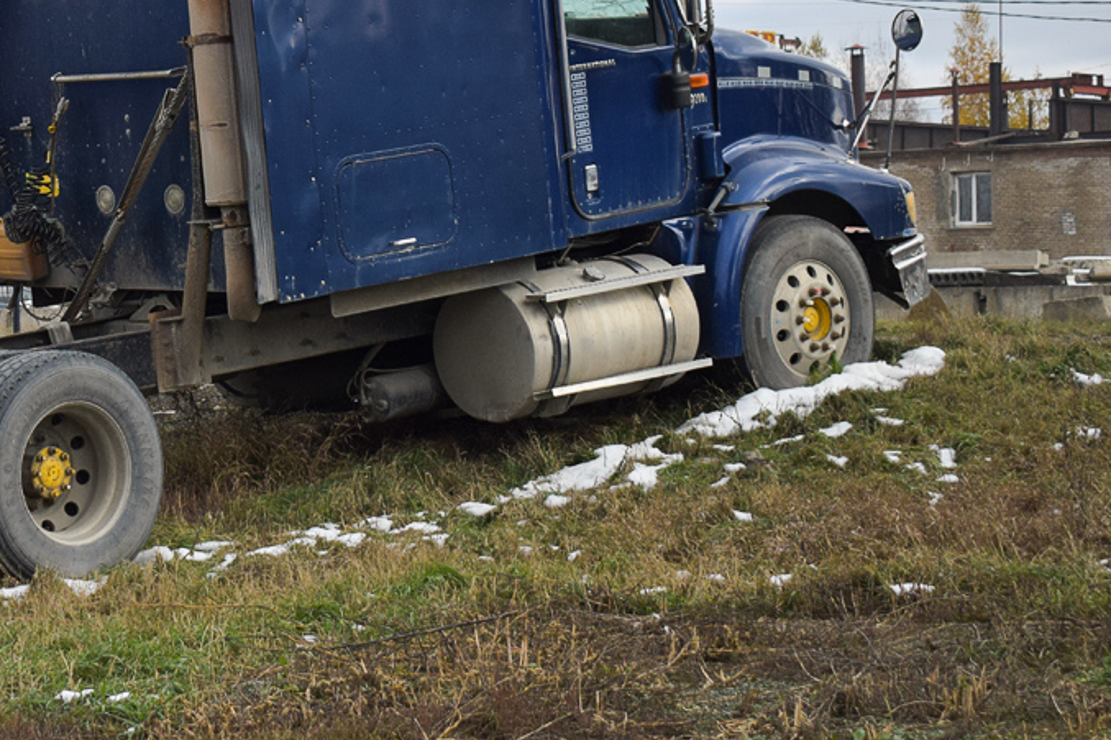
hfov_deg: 19.9
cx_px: 159
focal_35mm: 101
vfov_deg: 13.4
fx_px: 3116
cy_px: 98
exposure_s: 1/1600
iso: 400
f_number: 7.1
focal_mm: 38
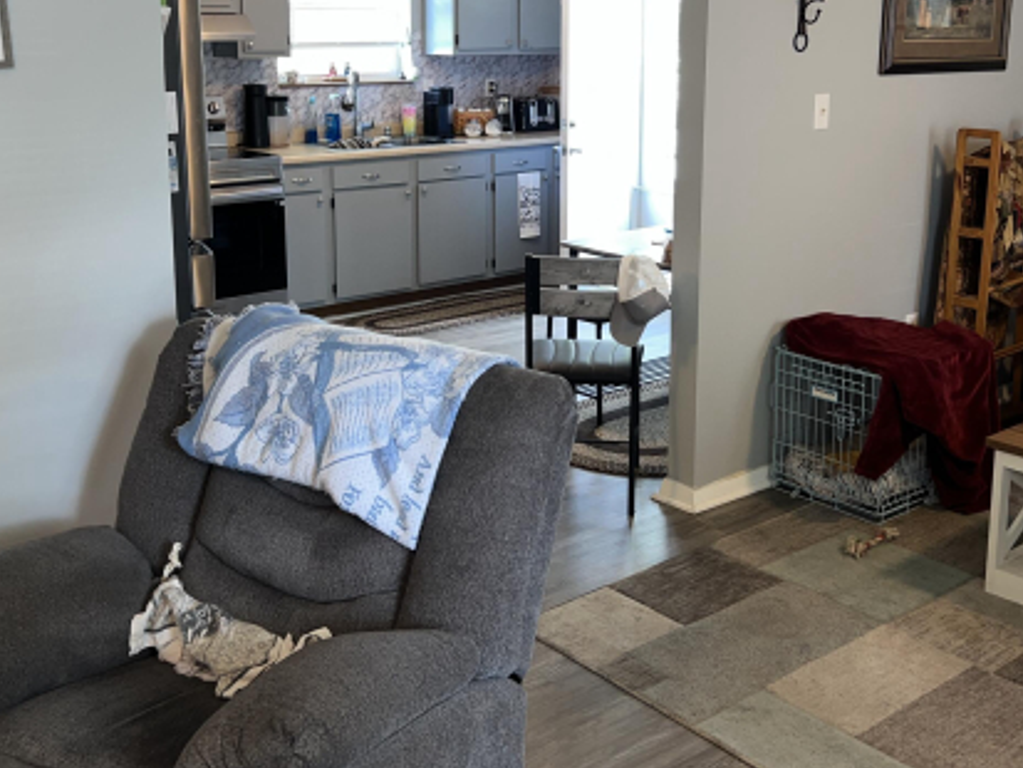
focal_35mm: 42
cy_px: 263
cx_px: 526
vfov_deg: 34.1
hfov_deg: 44.8
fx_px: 1242
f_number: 1.5
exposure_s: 1/17
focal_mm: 5.7
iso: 64
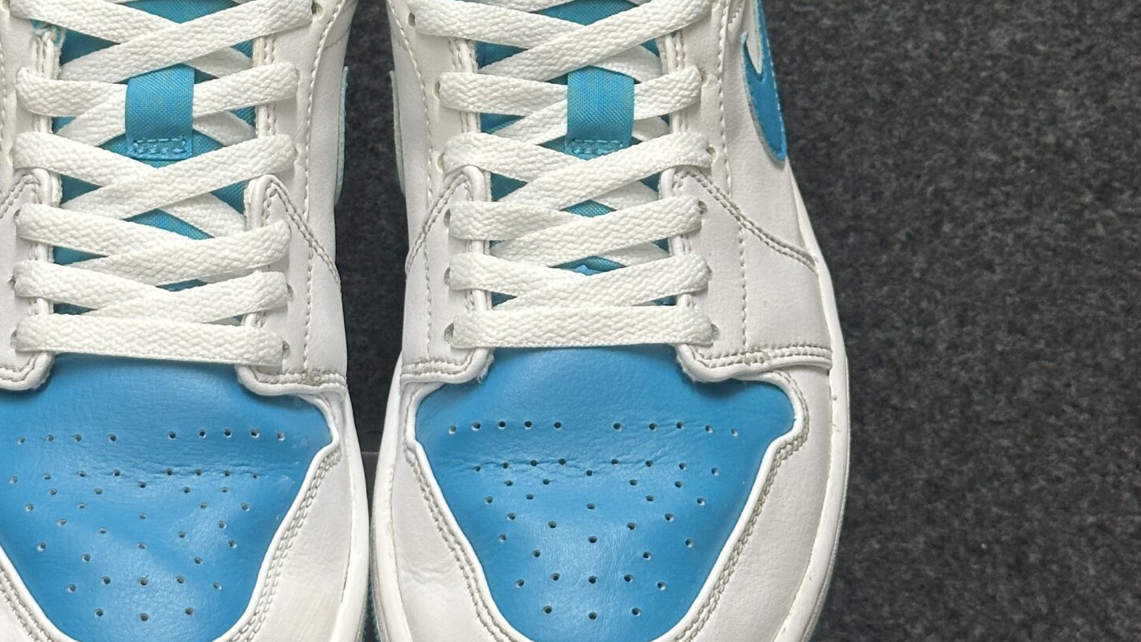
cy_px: 139
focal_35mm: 93
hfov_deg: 22.8
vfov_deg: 13.0
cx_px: 397
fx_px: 2814
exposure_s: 1/34
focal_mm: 6.86
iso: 200
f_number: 1.78
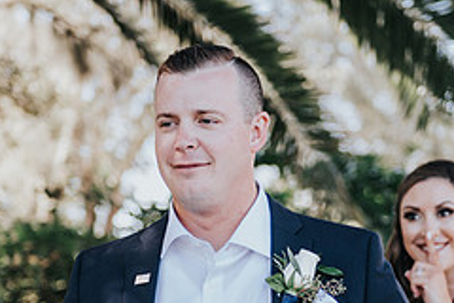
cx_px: 265
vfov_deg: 9.8
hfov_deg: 14.6
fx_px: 1765
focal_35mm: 140
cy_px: 268
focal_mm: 58
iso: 125
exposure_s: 1/160
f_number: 2.8
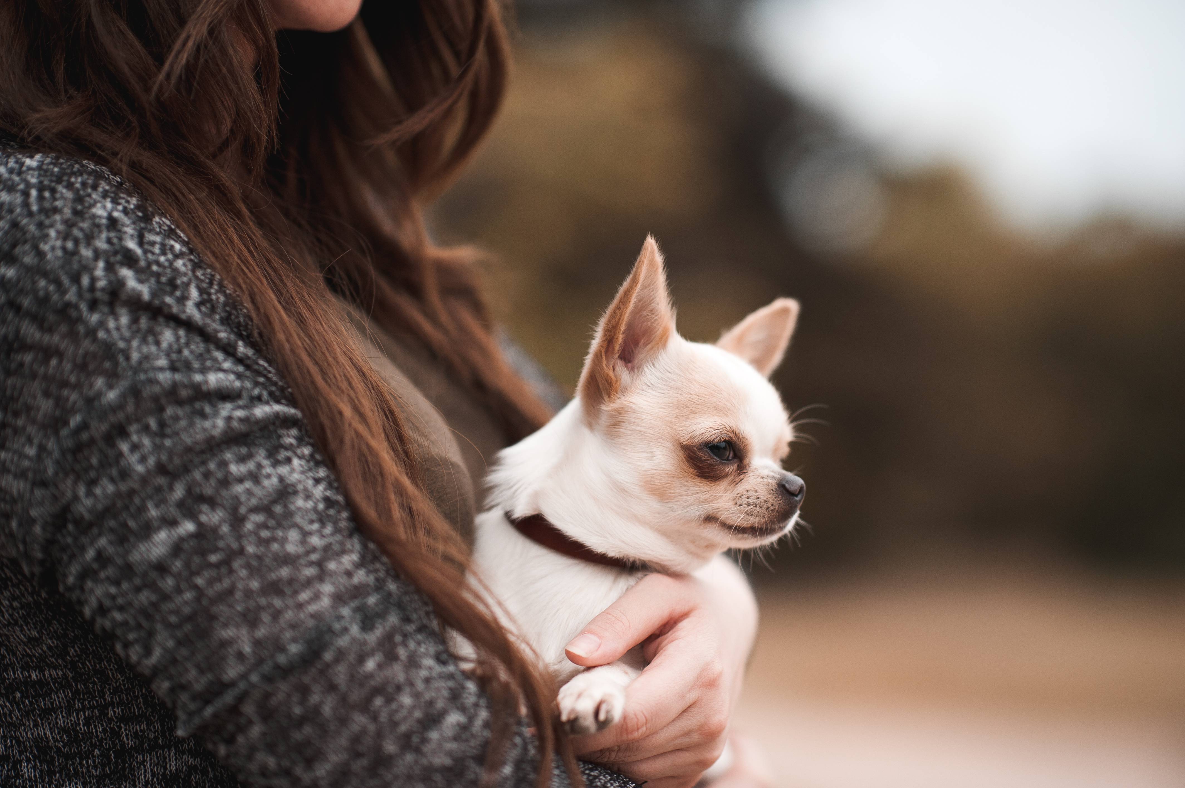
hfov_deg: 23.9
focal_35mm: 85
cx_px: 592
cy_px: 394
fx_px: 2796
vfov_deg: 16.1
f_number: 2
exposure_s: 1/1000
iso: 320
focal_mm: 85
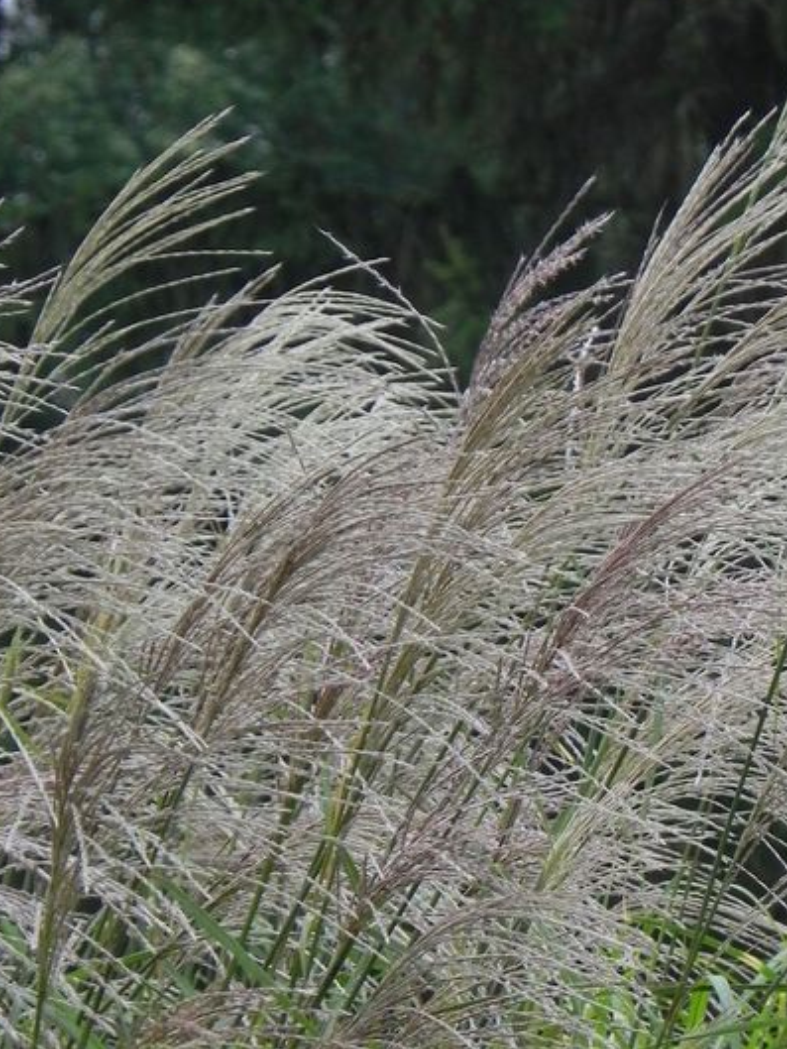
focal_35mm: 440
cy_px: 702
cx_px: 567
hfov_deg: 3.4
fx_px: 13333
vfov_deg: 4.5
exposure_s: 1/60
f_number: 5
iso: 160
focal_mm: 51.8
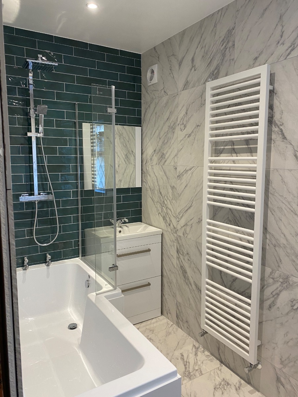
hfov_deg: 53.1
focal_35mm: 26
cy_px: 198
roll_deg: -0.3
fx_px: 298
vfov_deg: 67.3
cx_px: 149
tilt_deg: -4.9
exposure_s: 1/50
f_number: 1.8
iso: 100
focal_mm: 4.25
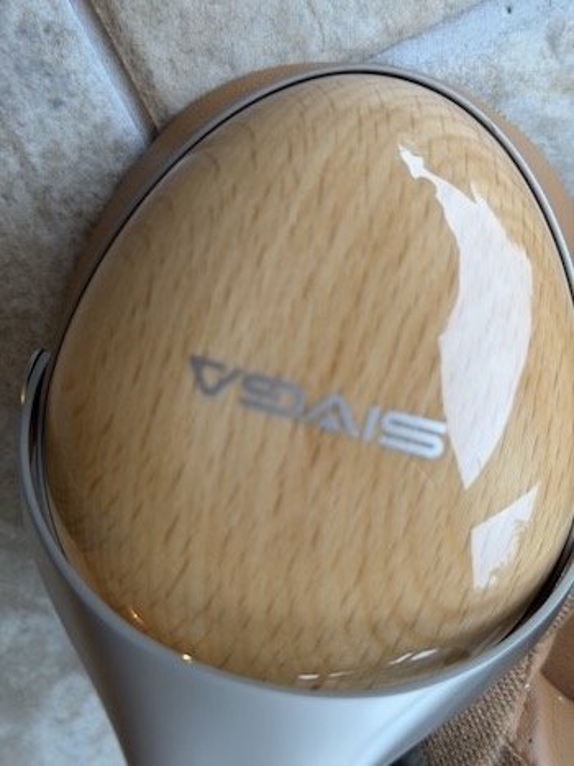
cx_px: 287
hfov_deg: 30.3
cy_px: 383
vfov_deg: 39.7
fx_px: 1062
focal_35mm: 48
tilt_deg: -61.1
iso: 125
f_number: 1.78
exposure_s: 1/50
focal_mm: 6.76
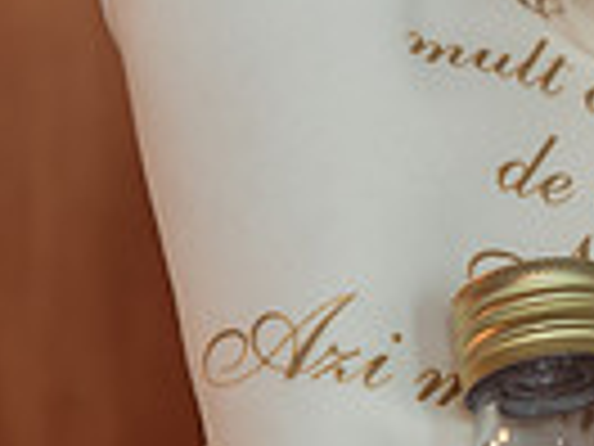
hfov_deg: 6.6
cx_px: 958
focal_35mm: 296
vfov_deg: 5.0
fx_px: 5079
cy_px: 383
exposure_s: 1/125
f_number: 3.5
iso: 1600
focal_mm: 70
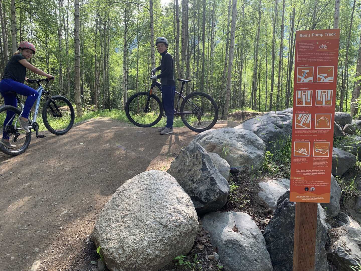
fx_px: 271
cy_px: 136
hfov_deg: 67.3
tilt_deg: -6.1
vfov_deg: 53.1
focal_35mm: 26
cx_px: 180
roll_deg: -0.1
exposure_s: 1/238
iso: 25
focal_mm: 4.25
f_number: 1.8
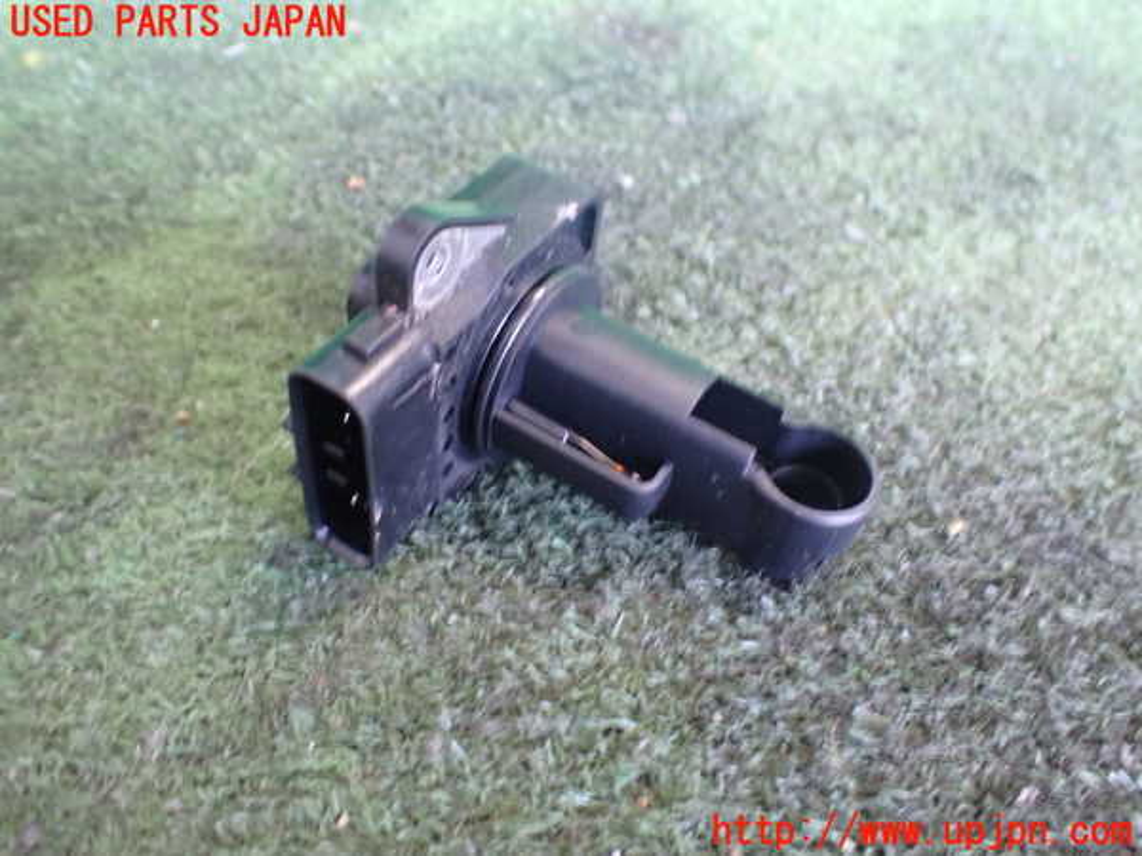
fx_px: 990
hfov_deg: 60.0
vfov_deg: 46.8
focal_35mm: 30
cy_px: 428
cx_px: 571
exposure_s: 1/40
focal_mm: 5.4
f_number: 2.3
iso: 800
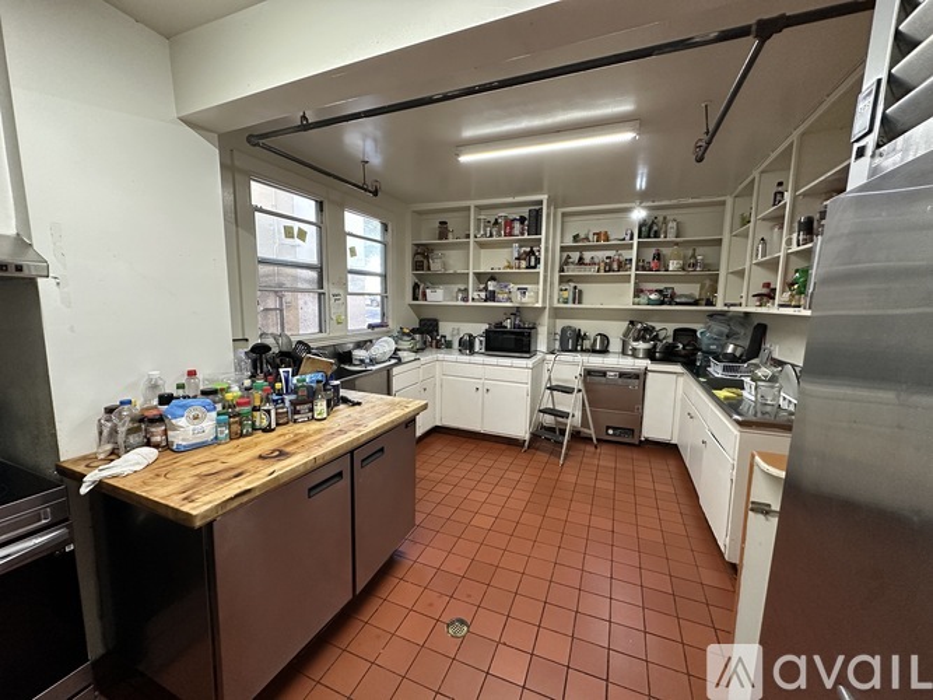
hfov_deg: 102.1
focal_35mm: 14
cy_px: 350
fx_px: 377
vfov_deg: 85.7
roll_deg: -0.8
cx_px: 466
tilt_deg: -6.6
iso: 400
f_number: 2.2
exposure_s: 1/60
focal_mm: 2.22
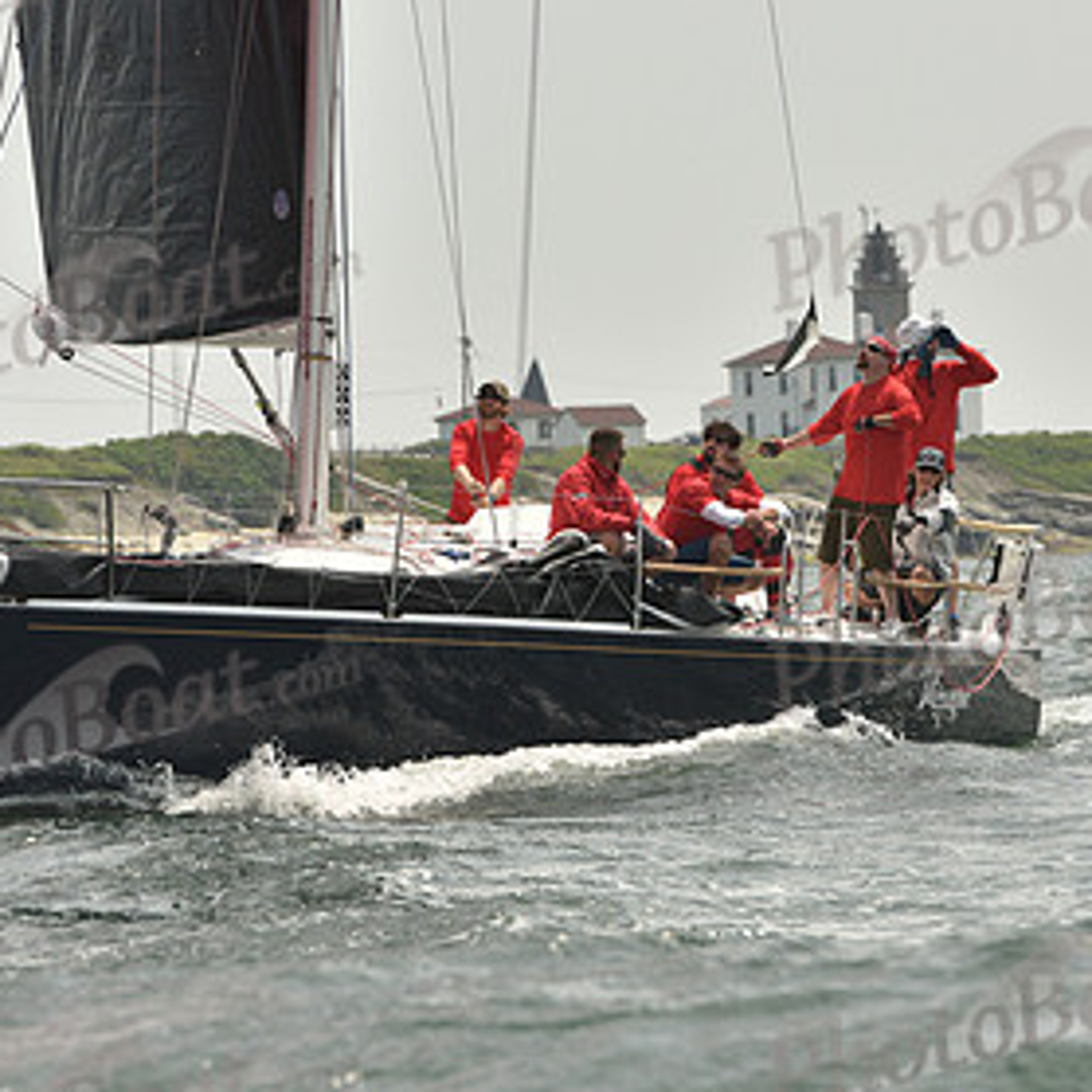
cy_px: 468
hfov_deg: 4.9
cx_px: 568
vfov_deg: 4.9
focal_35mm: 354
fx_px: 12634
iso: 400
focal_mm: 200
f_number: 9
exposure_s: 1/1600
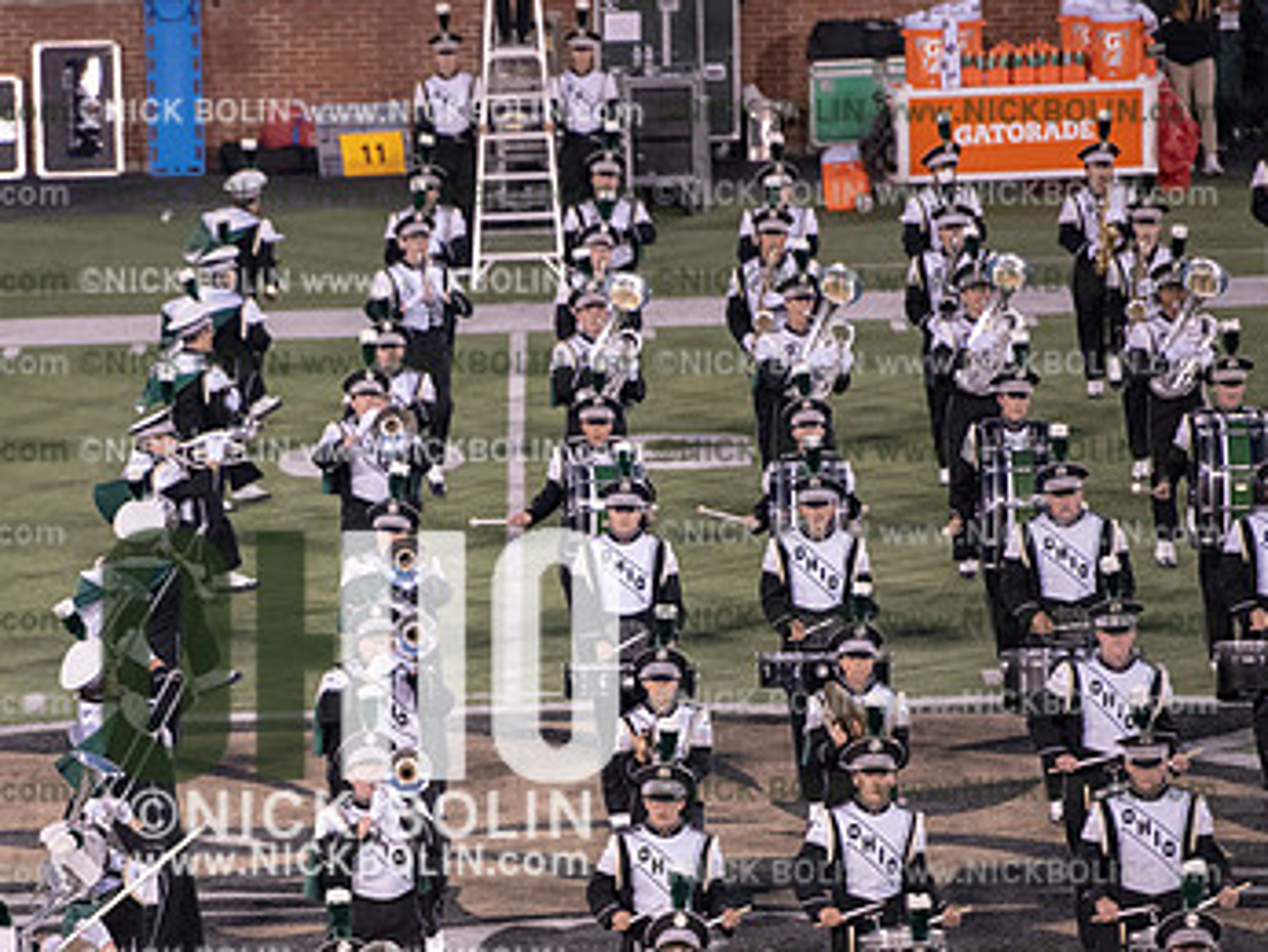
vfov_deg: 4.6
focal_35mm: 322
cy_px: 705
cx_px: 359
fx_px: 11803
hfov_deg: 6.1
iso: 5000
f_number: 3.2
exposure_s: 1/1250
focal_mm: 200
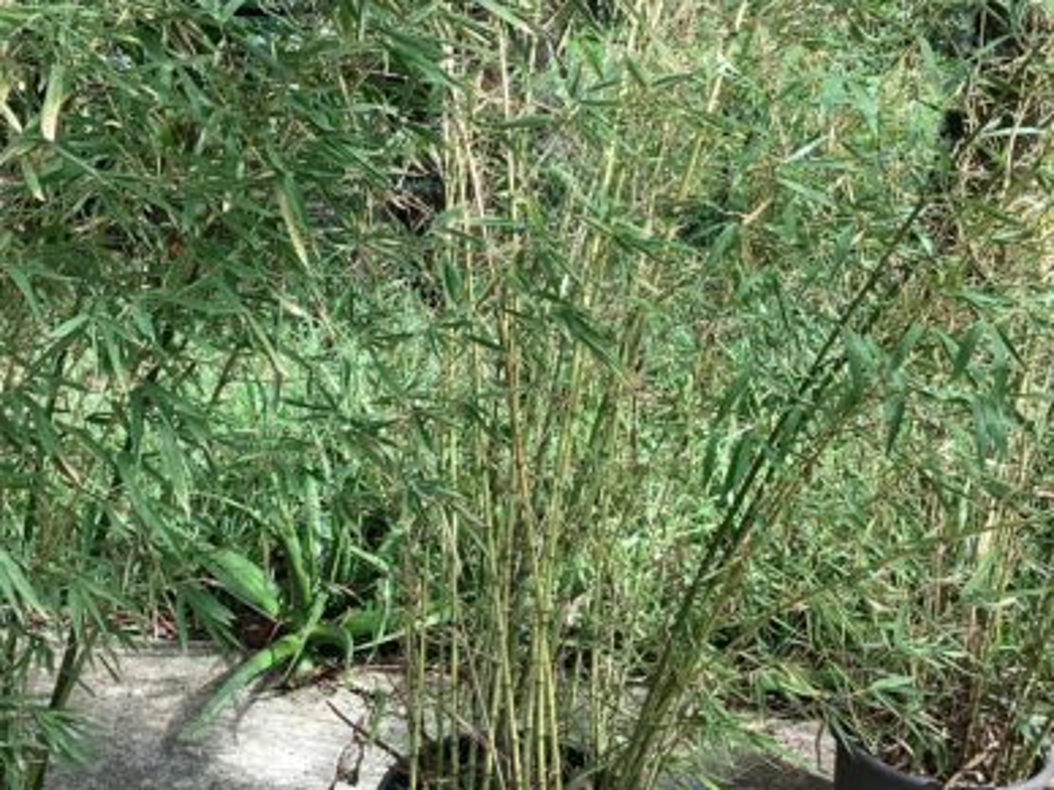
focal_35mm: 32
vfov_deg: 44.2
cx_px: 530
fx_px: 974
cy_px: 402
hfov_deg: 56.8
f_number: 2.4
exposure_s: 1/60
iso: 64
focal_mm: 3.3
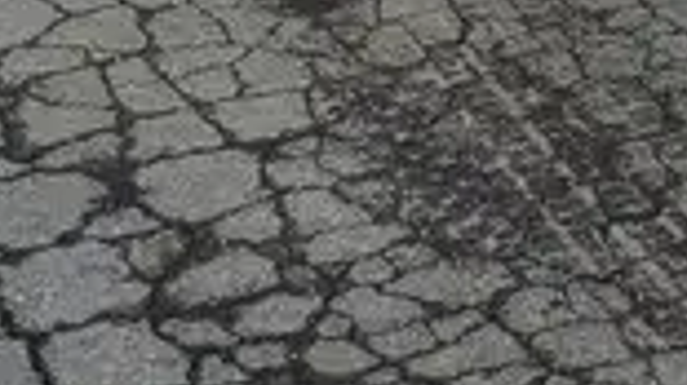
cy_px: -511
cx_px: 683
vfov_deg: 8.3
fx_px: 2440
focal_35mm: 134
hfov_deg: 15.7
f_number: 2.4
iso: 50
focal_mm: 4.3
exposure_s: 1/924
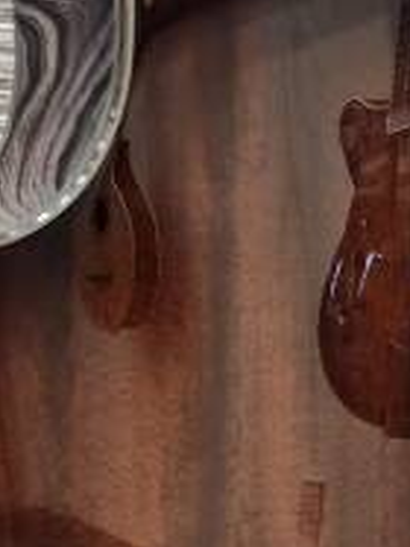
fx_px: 1012
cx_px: 141
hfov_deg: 22.8
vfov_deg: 27.1
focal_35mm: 64
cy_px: 641
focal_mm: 5.54
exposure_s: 1/60
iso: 640
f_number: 1.8
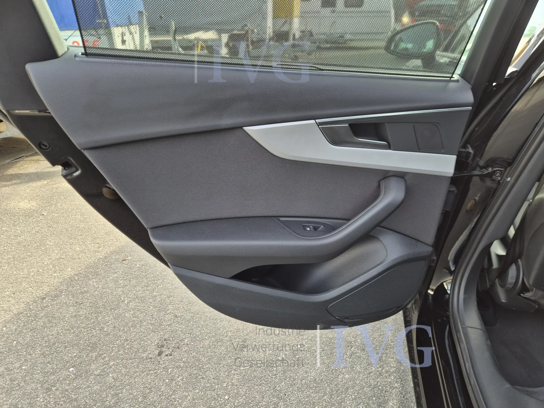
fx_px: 361
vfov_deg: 58.9
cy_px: 204
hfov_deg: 73.9
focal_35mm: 23
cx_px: 272
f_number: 1.8
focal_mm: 5.4
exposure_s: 1/180
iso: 50
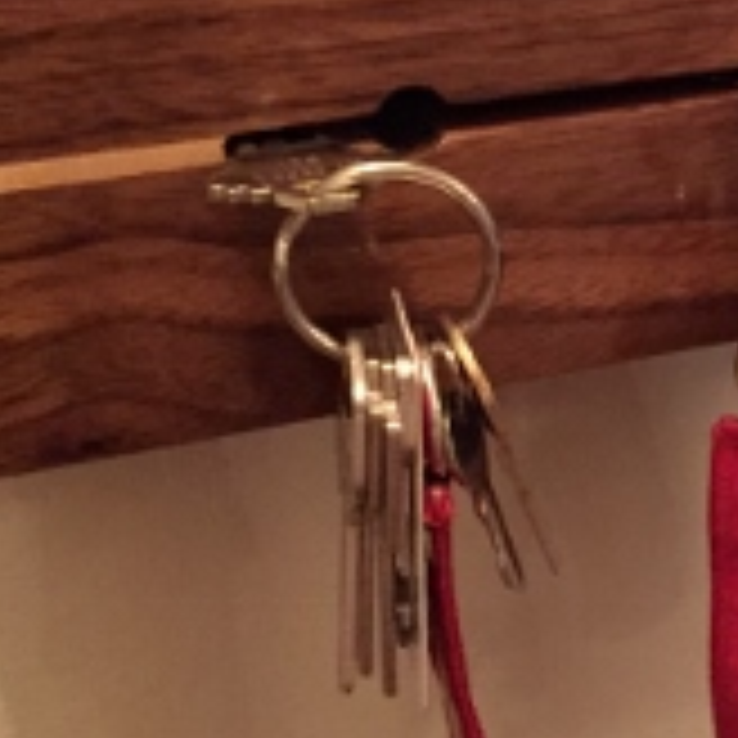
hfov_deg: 16.3
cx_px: 999
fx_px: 2412
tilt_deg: -20.3
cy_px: 306
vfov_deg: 17.4
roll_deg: -0.4
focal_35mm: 100
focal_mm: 4.15
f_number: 2.2
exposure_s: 1/15
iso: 500
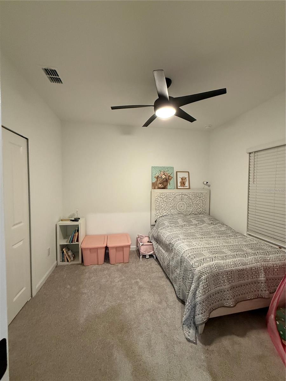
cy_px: 190
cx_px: 143
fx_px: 154
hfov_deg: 85.7
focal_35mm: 14
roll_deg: -0.2
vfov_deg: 102.1
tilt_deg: -1.7
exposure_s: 1/60
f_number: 2.2
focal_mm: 2.22
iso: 640
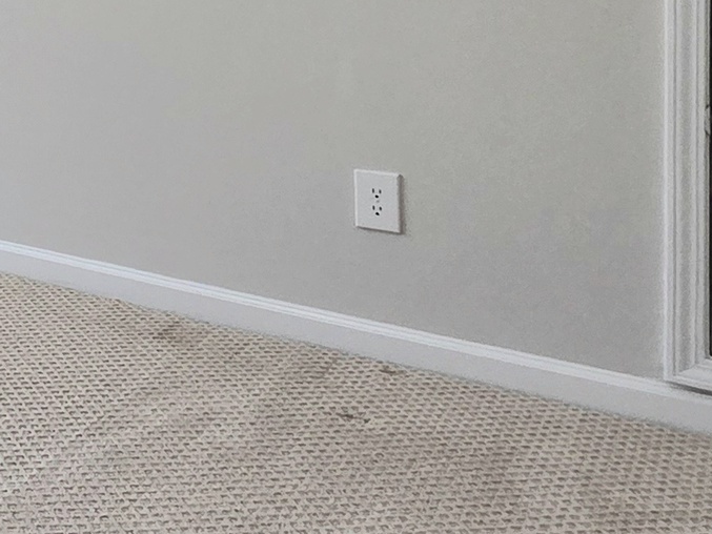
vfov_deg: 22.2
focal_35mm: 59
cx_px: -522
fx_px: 1214
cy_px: -168
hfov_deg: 22.2
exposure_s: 1/120
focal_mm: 2.2
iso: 64
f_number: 2.2
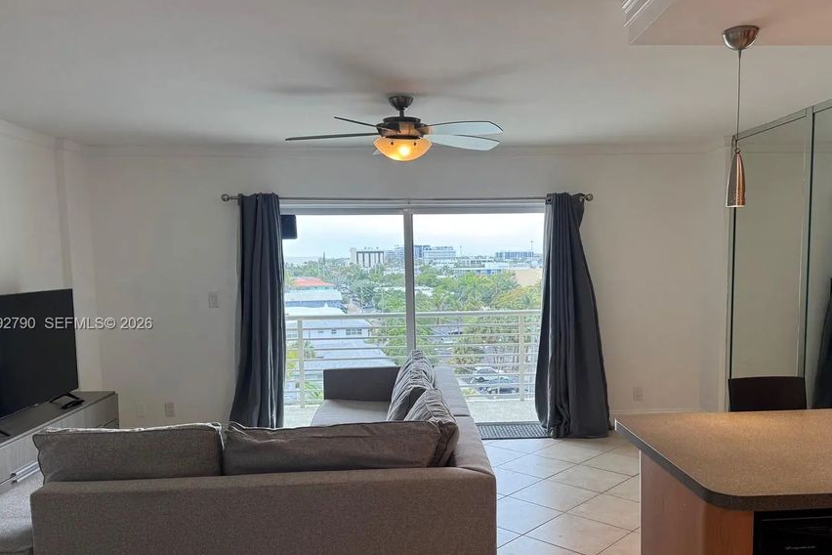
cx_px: 458
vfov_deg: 43.5
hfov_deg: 61.8
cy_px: 324
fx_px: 693
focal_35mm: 30
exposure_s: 1/120
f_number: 1.78
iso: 64
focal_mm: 6.76
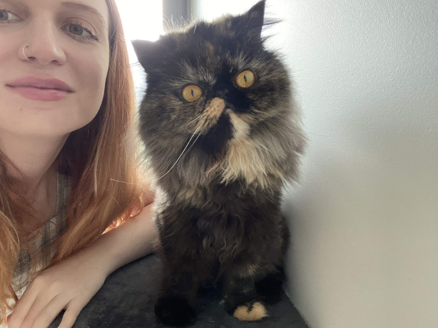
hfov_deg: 67.0
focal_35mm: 26
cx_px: 191
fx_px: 329
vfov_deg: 53.1
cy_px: 159
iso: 400
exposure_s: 1/57
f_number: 2.2
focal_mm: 2.71
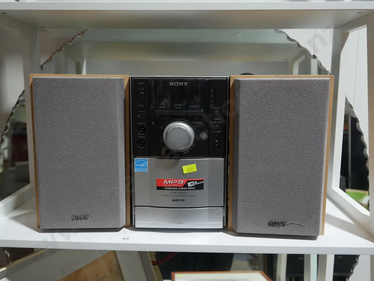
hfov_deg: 53.9
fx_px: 368
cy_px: 140
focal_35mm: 34
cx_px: 187
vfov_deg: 41.8
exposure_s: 1/60
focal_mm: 17
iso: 250
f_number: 4
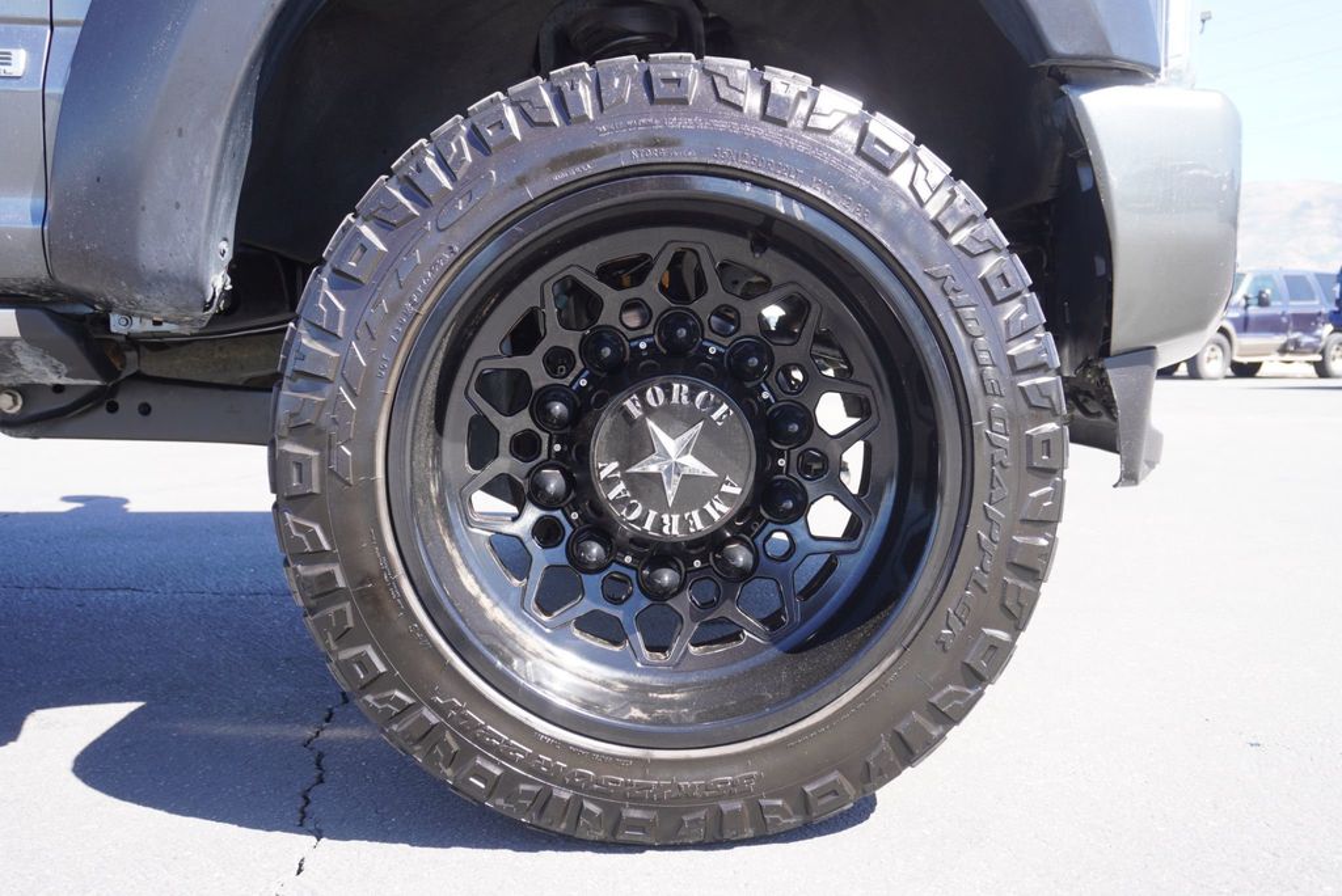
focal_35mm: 30
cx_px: 671
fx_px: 1119
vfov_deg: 43.7
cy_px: 448
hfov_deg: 61.9
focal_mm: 20
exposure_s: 1/100
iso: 100
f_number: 4.5
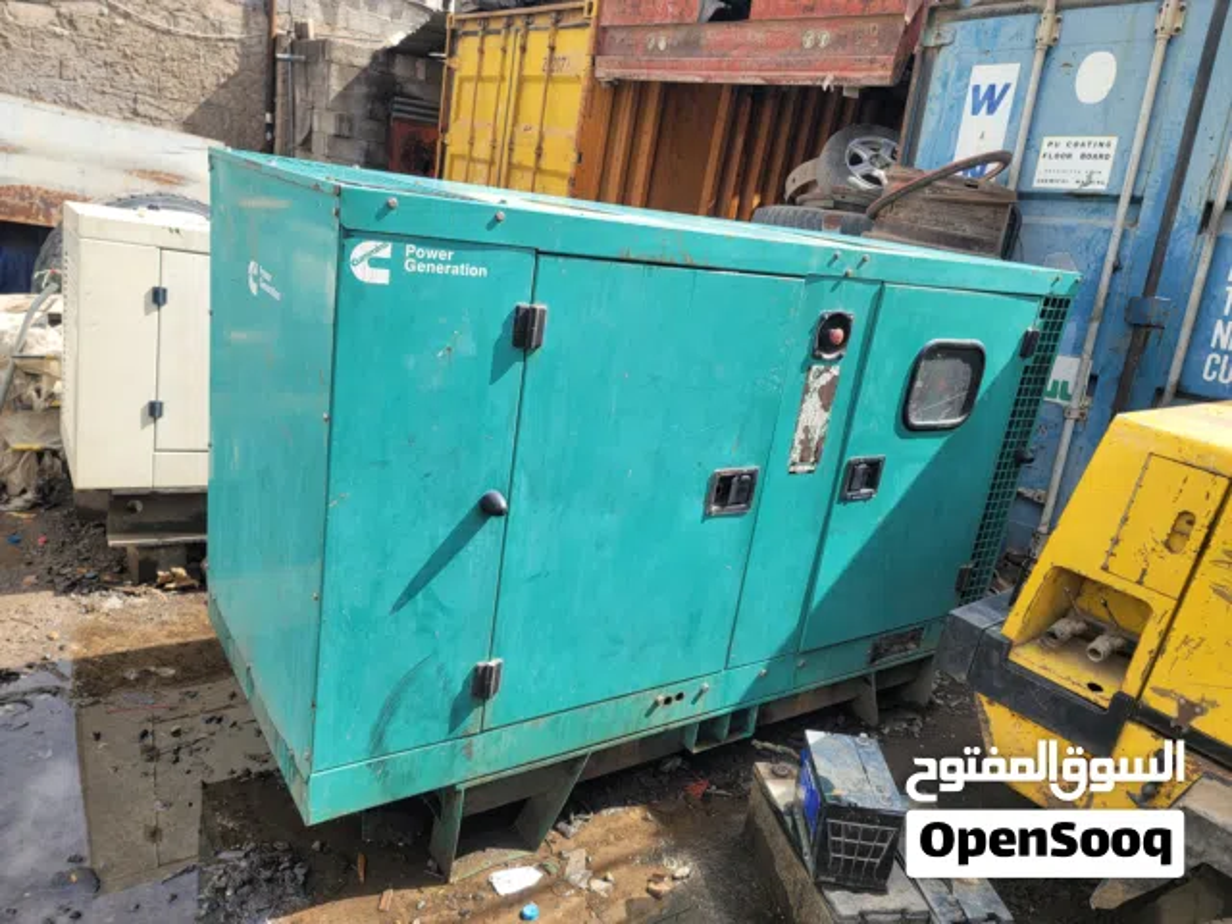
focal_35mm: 25
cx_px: 616
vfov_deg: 54.9
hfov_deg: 69.4
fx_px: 890
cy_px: 462
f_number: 1.8
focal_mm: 7
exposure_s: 1/398
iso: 20
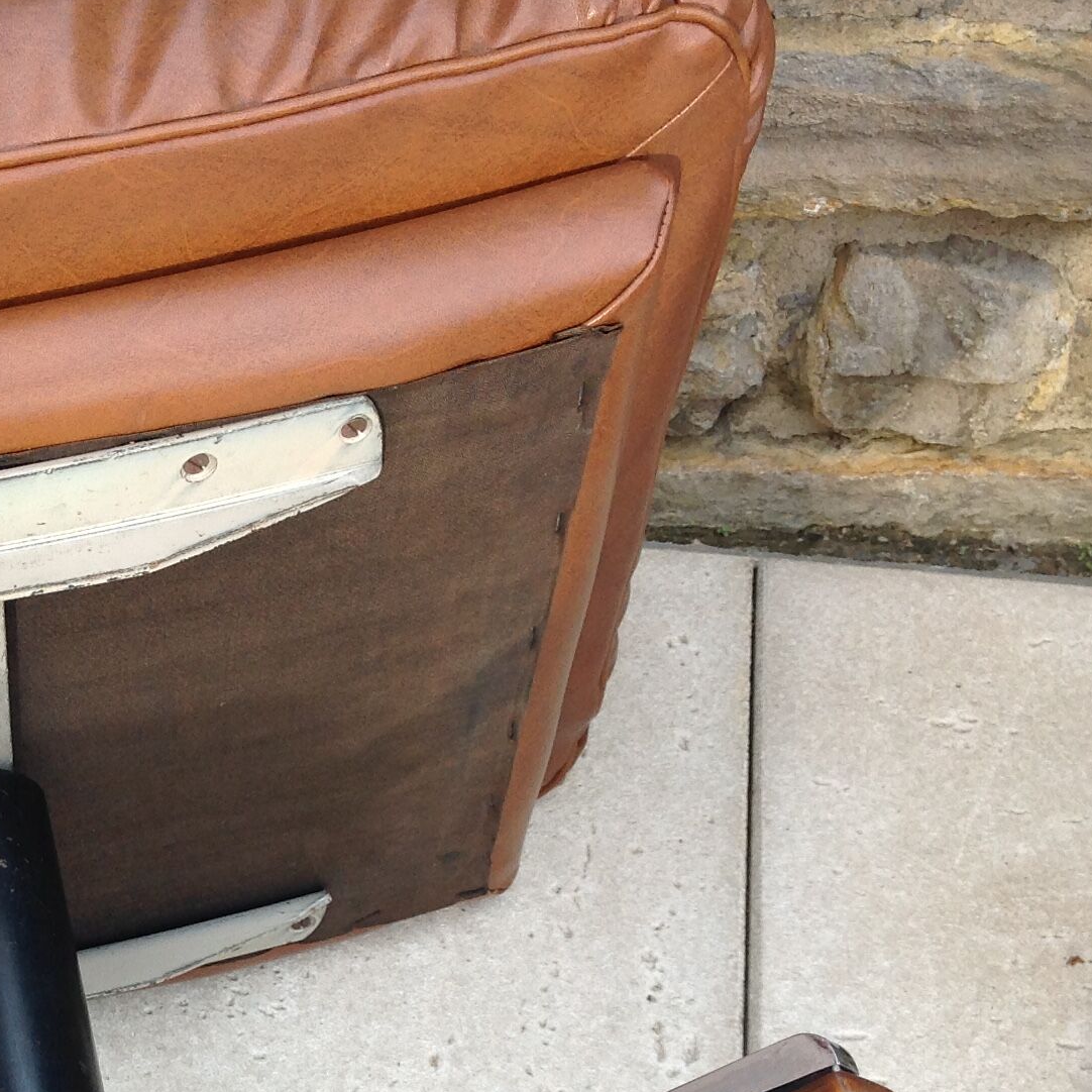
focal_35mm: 74
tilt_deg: -58.9
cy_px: 893
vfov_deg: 23.0
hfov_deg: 22.5
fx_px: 2641
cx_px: 8
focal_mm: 4.28
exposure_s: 1/254
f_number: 2.4
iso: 50
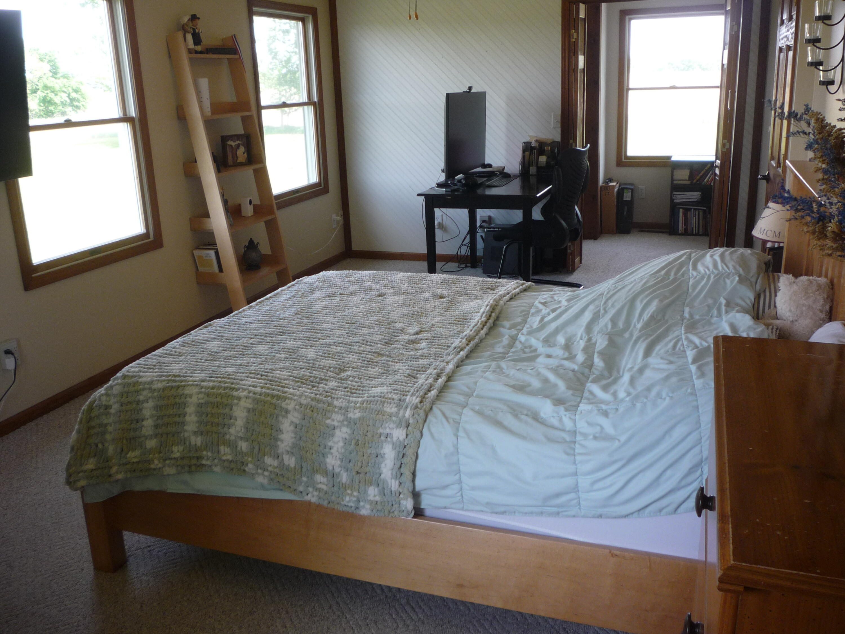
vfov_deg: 44.2
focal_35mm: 32
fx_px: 781
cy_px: 317
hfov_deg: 56.8
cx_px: 422
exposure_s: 1/30
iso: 100
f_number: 3.3
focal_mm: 5.2
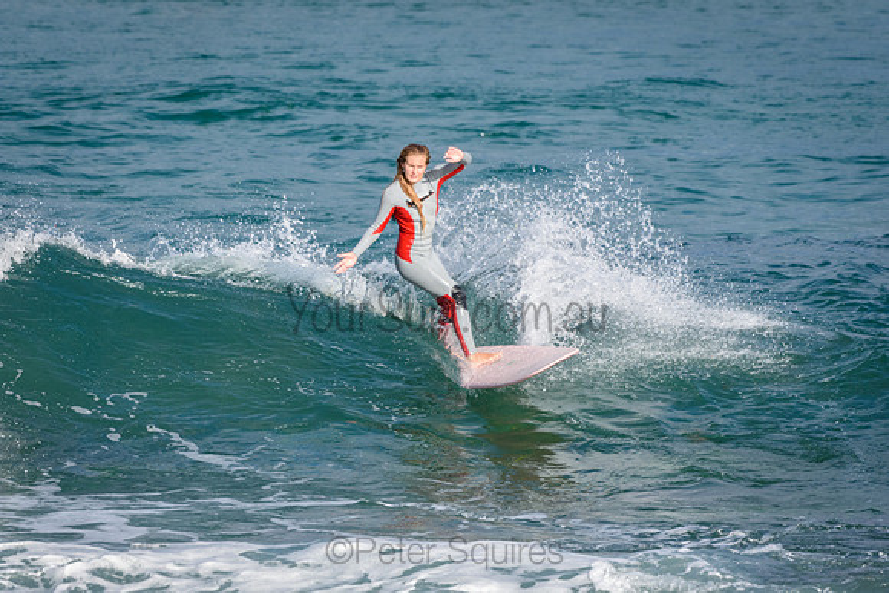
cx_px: 444
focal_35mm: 570
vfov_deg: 2.4
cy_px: 296
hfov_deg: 3.6
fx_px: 14078
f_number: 5.6
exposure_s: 1/2000
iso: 400
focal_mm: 380
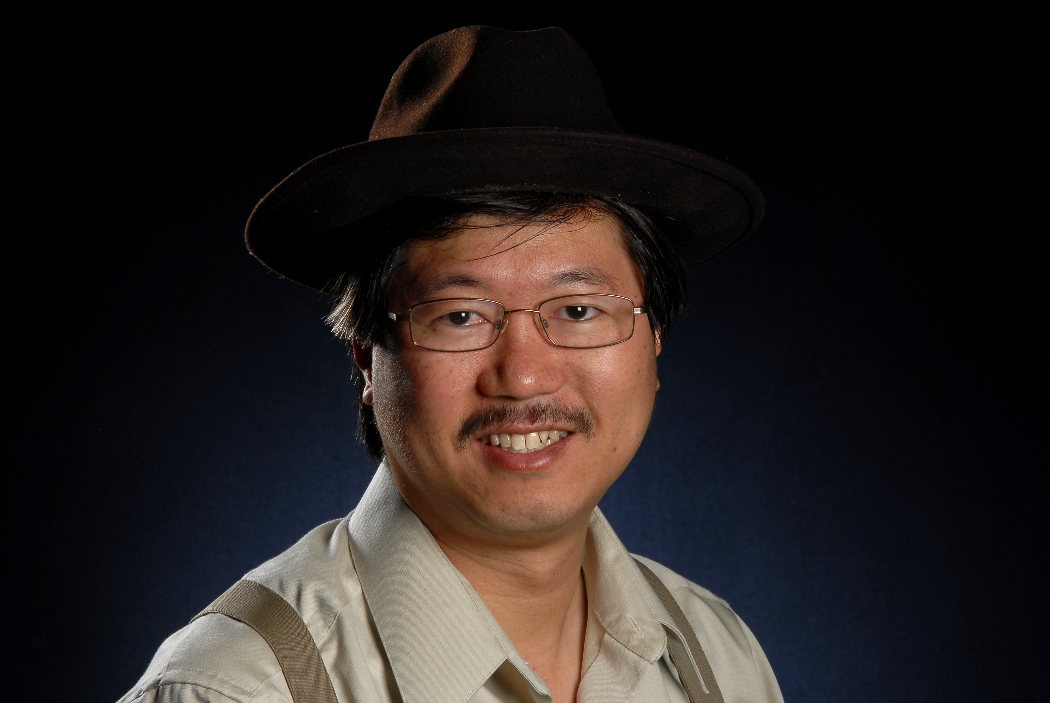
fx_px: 5913
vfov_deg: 6.8
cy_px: 352
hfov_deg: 10.1
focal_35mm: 202
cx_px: 525
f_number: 11
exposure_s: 1/125
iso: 125
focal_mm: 135
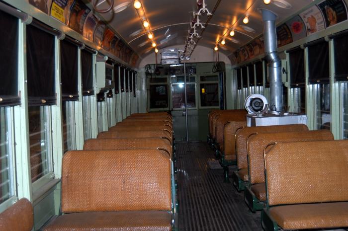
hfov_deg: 46.4
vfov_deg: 31.8
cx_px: 174
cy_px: 116
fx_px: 406
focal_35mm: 42
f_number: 3.5
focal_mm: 28
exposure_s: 1/60
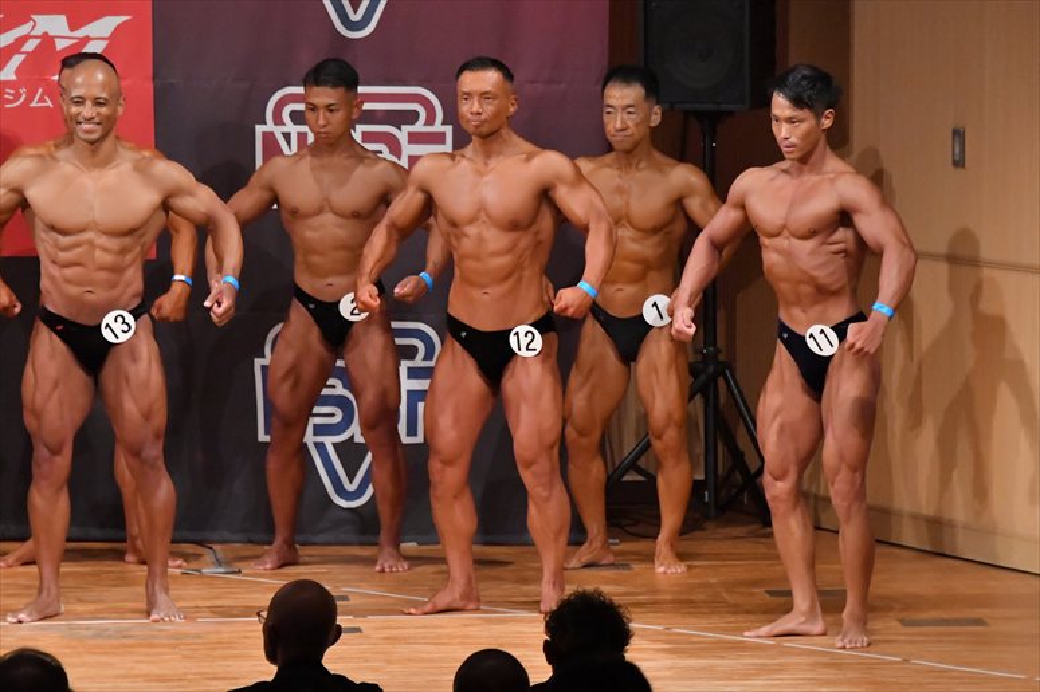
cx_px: 520
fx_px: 7796
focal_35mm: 270
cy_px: 346
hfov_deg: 7.6
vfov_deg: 5.1
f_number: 5.6
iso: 10000
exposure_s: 1/400
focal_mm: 180
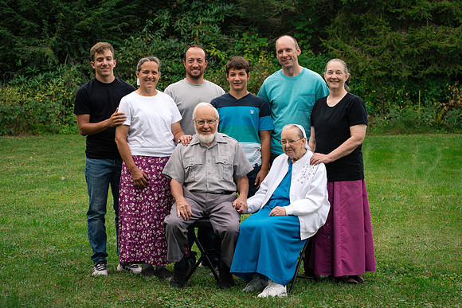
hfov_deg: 22.4
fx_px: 1167
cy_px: 160
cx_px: 222
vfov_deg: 15.0
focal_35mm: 91
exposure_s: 1/320
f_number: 6.3
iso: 500
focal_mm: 85
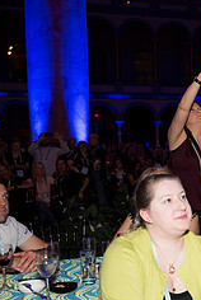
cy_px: 213
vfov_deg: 28.5
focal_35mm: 70
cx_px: 336
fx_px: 584
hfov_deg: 16.9
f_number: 4
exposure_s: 1/100
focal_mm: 28
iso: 800
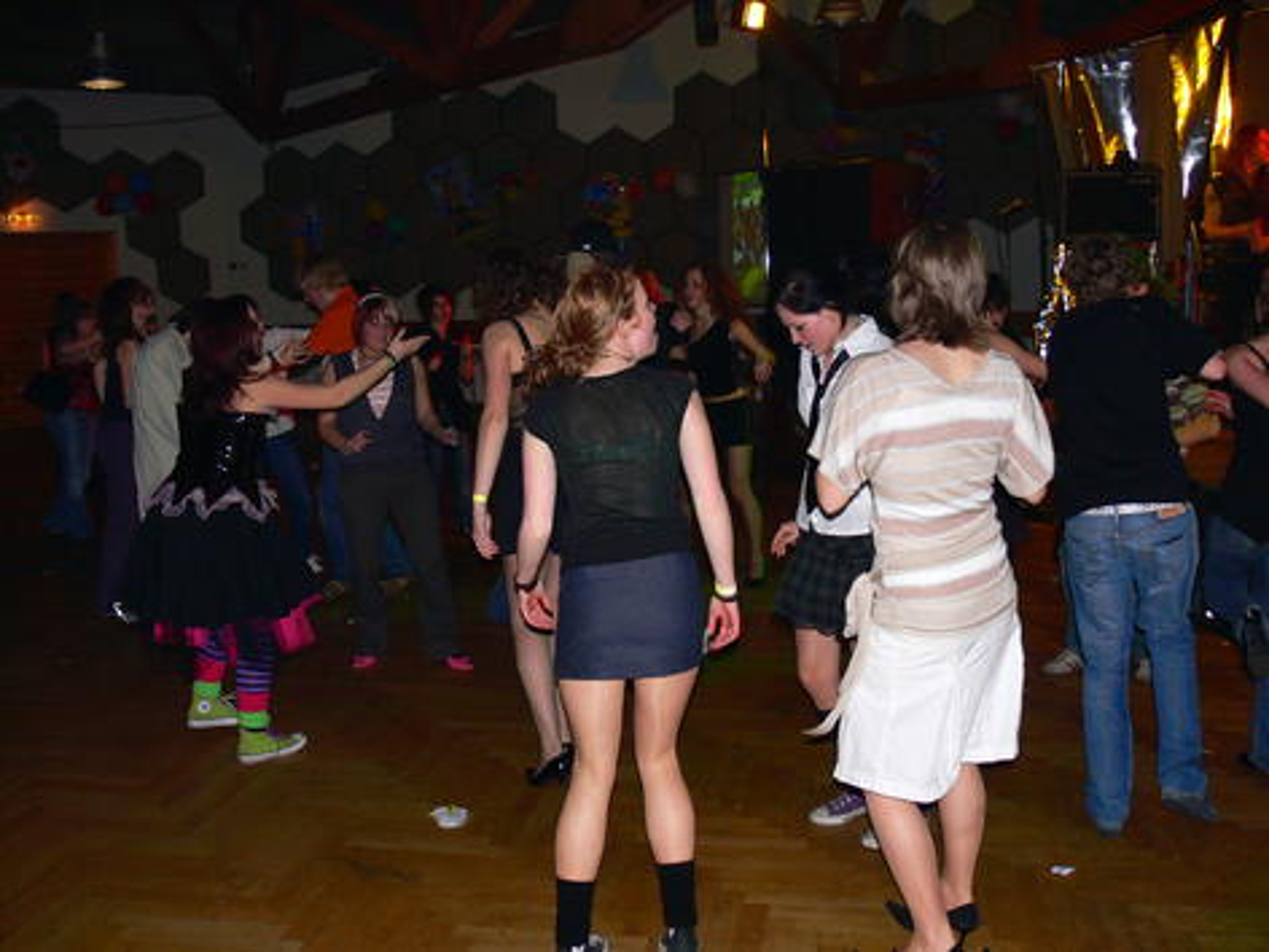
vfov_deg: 40.7
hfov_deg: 52.6
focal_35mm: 35
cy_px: 476
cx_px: 634
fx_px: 1283
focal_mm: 7.4
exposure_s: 1/30
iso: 100
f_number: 2.8
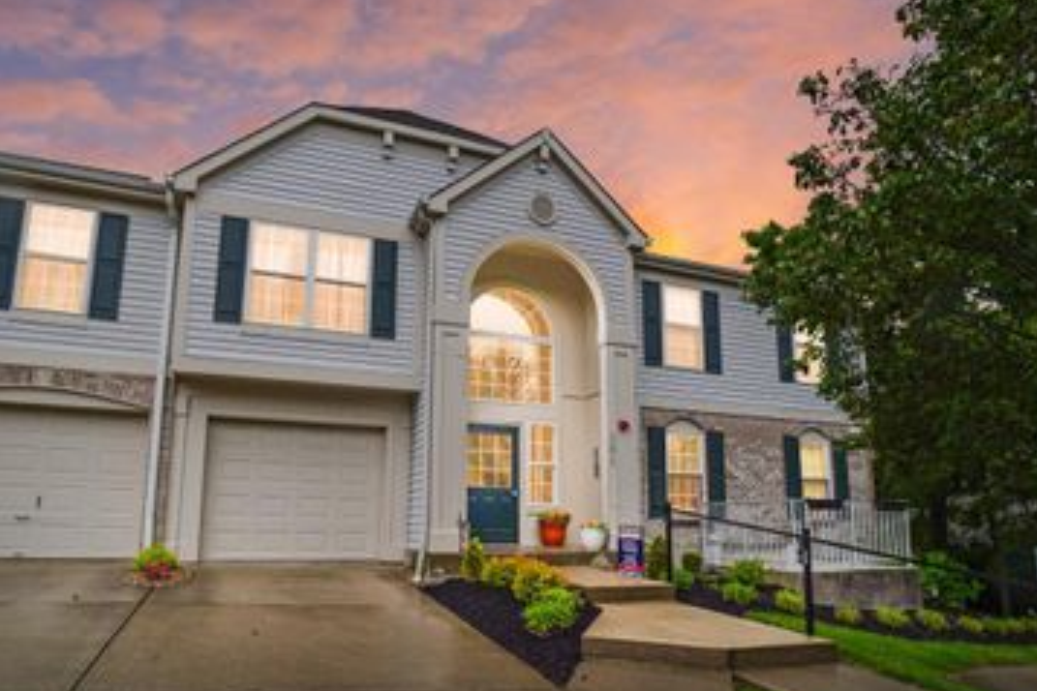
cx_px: 488
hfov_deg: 81.1
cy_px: 422
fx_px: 605
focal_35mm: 21
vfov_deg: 58.9
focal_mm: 10
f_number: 6.3
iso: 100
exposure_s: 1/60
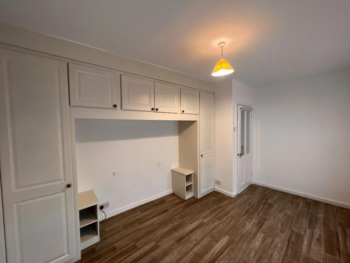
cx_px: 175
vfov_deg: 89.9
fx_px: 131
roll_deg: +1.2
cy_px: 132
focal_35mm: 13
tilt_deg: -2.2
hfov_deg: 106.2
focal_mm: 1.57
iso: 125
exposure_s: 1/50
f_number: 1.8
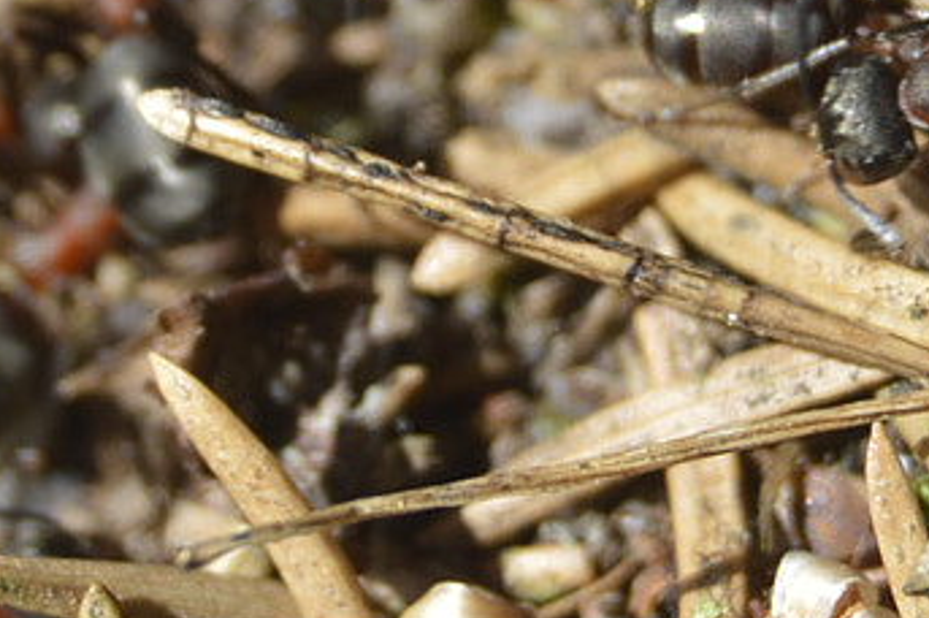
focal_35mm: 384
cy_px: -52
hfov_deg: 5.4
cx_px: 664
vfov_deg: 3.6
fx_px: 9908
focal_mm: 55
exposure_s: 1/200
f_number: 7.1
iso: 100
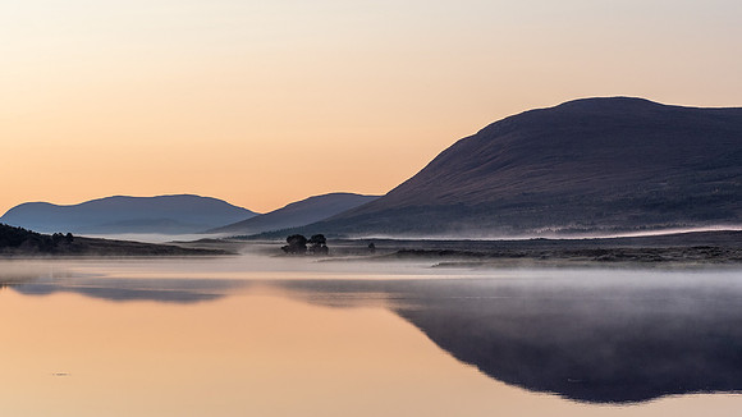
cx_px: 371
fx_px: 2357
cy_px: 175
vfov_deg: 10.1
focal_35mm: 120
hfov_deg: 17.9
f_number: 7.1
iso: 200
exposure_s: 1/200
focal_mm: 55
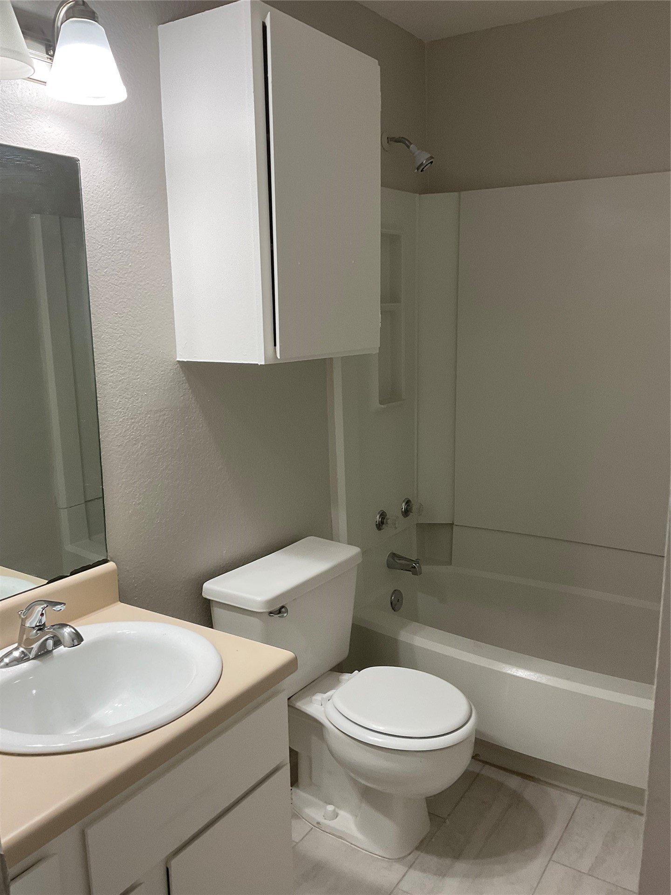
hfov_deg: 48.2
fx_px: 750
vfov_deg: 61.7
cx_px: 336
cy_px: 448
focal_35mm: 29
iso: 40
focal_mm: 3
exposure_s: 1/60
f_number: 1.8
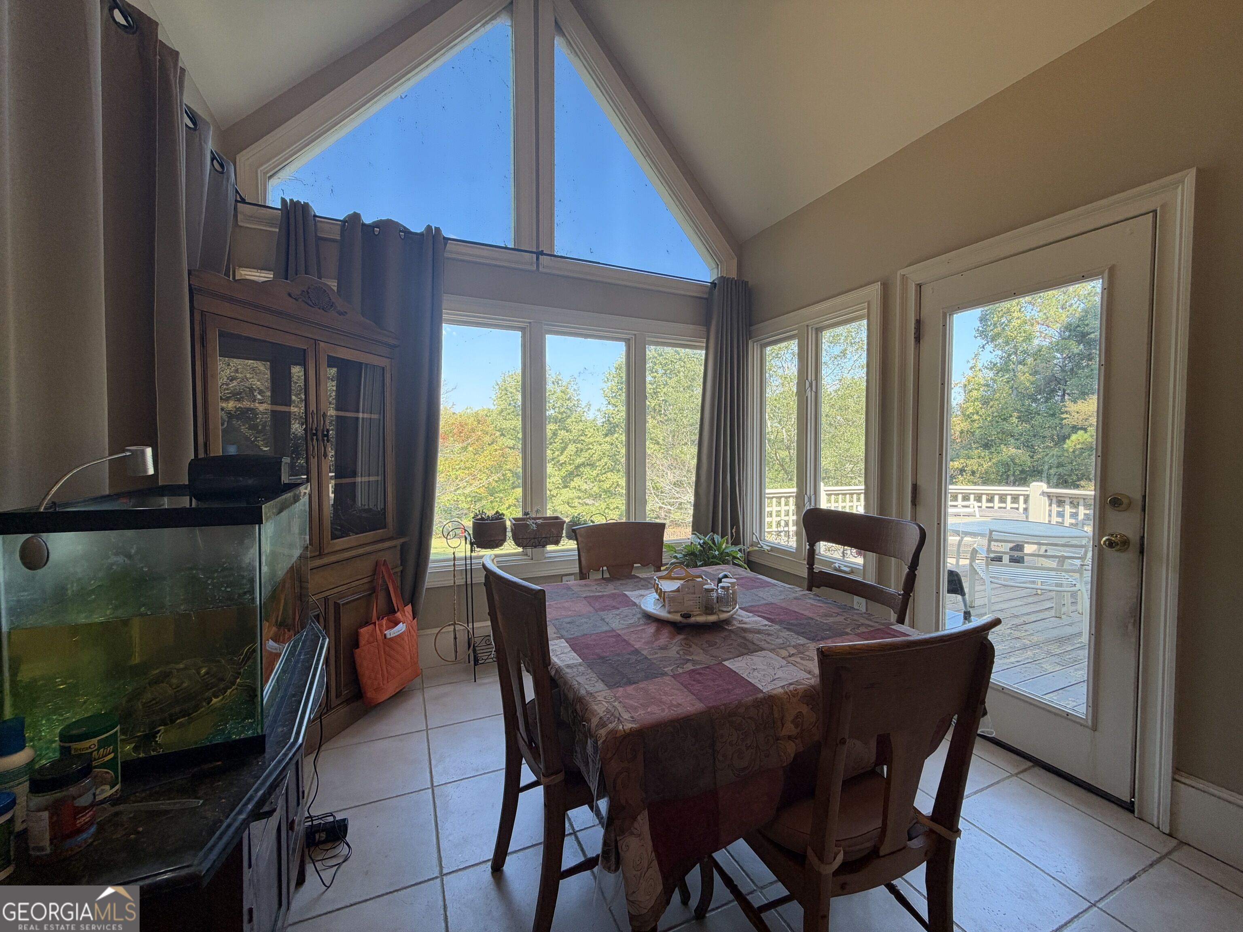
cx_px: 622
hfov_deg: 102.1
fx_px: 503
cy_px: 466
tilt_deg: -2.3
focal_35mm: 14
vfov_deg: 85.7
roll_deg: -0.3
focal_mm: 2.22
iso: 64
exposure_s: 1/120
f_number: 2.2
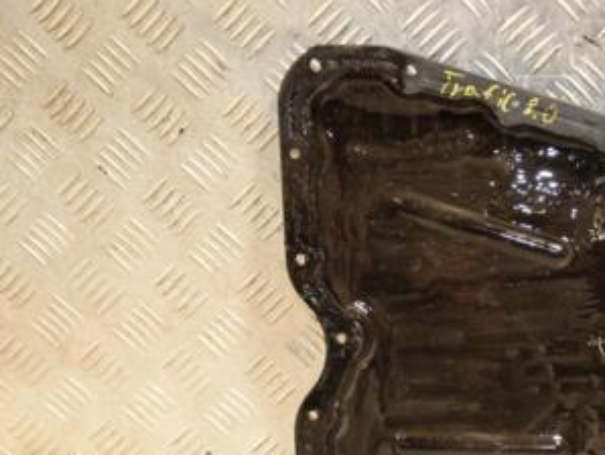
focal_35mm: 87
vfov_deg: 17.0
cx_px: 495
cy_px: 274
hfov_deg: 22.2
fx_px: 1522
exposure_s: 1/125
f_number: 5
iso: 800
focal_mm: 30
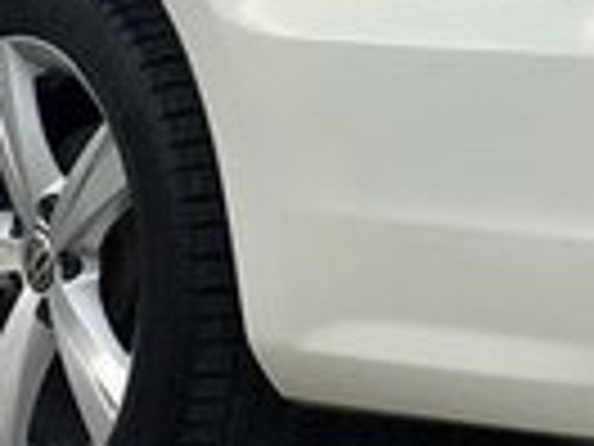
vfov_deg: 9.7
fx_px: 2488
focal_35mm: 145
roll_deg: -1.2
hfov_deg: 13.6
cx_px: 436
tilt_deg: +2.6
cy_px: -354
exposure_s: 1/1012
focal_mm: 4.15
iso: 25
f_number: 2.2
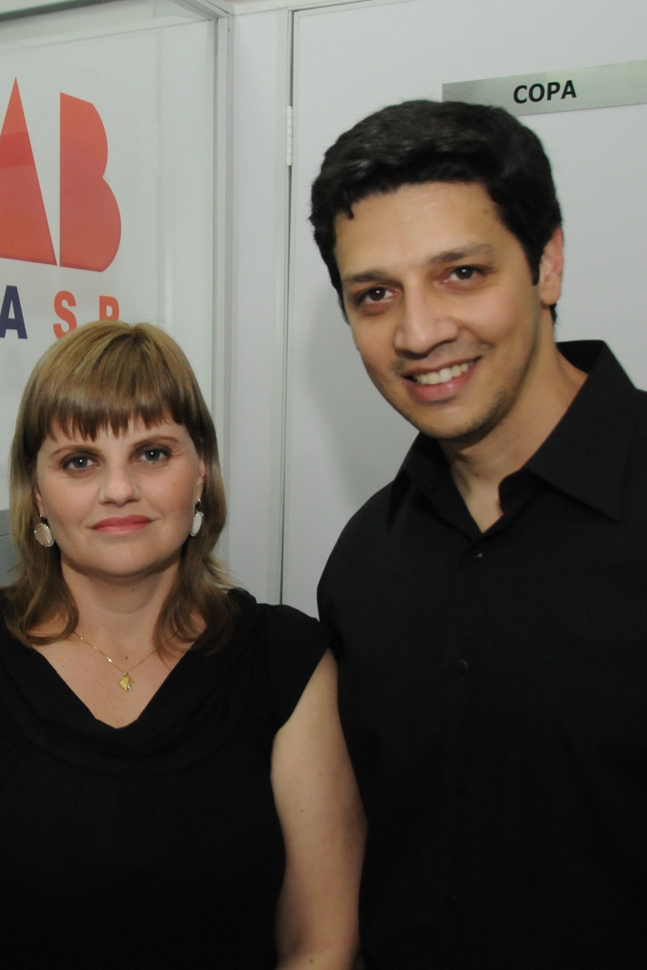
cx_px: 77
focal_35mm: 46
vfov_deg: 42.7
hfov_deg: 28.2
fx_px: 1240
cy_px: 494
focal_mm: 20
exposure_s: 1/250
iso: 1250
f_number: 3.5
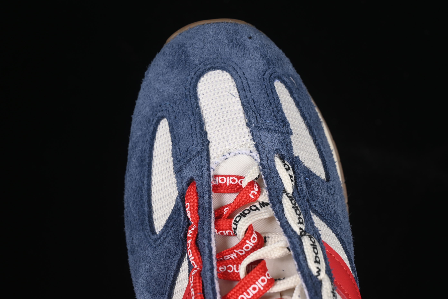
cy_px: 150
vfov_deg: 18.2
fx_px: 933
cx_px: 224
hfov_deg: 27.0
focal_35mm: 75
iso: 160
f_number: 7.1
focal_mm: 50
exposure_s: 1/80
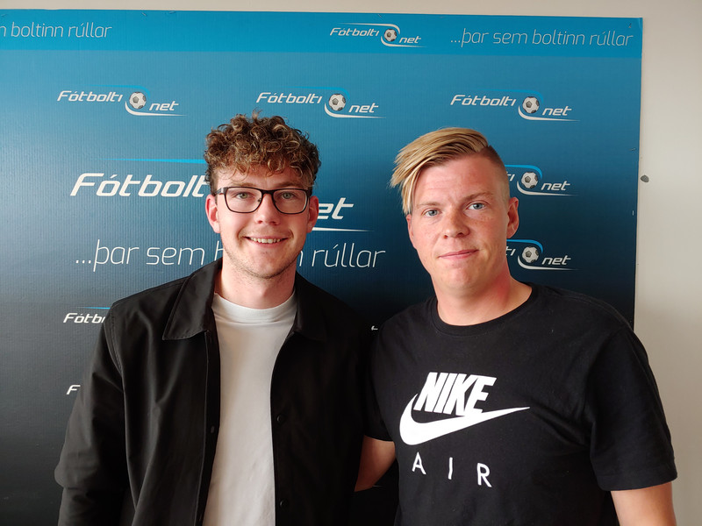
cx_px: 351
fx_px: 507
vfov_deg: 54.9
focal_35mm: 25
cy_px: 263
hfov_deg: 69.4
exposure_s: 1/50
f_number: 1.5
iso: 50
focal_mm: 4.23
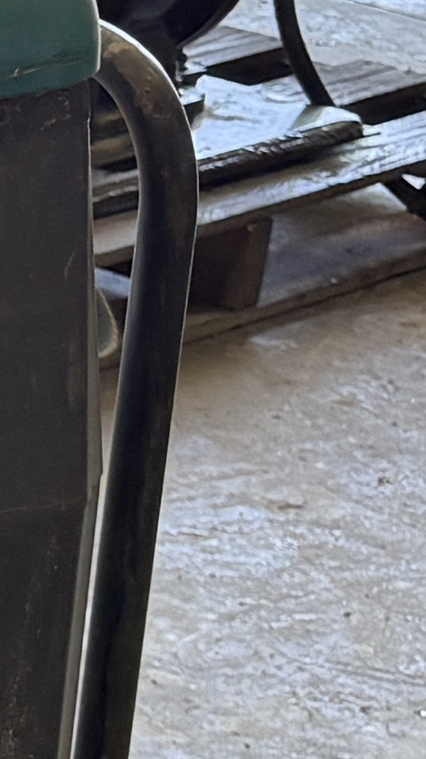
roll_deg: +0.0
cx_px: -1462
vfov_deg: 12.2
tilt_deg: -21.8
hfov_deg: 5.6
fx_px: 3538
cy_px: 537
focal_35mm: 176
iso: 100
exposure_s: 1/100
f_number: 1.78
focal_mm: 6.76
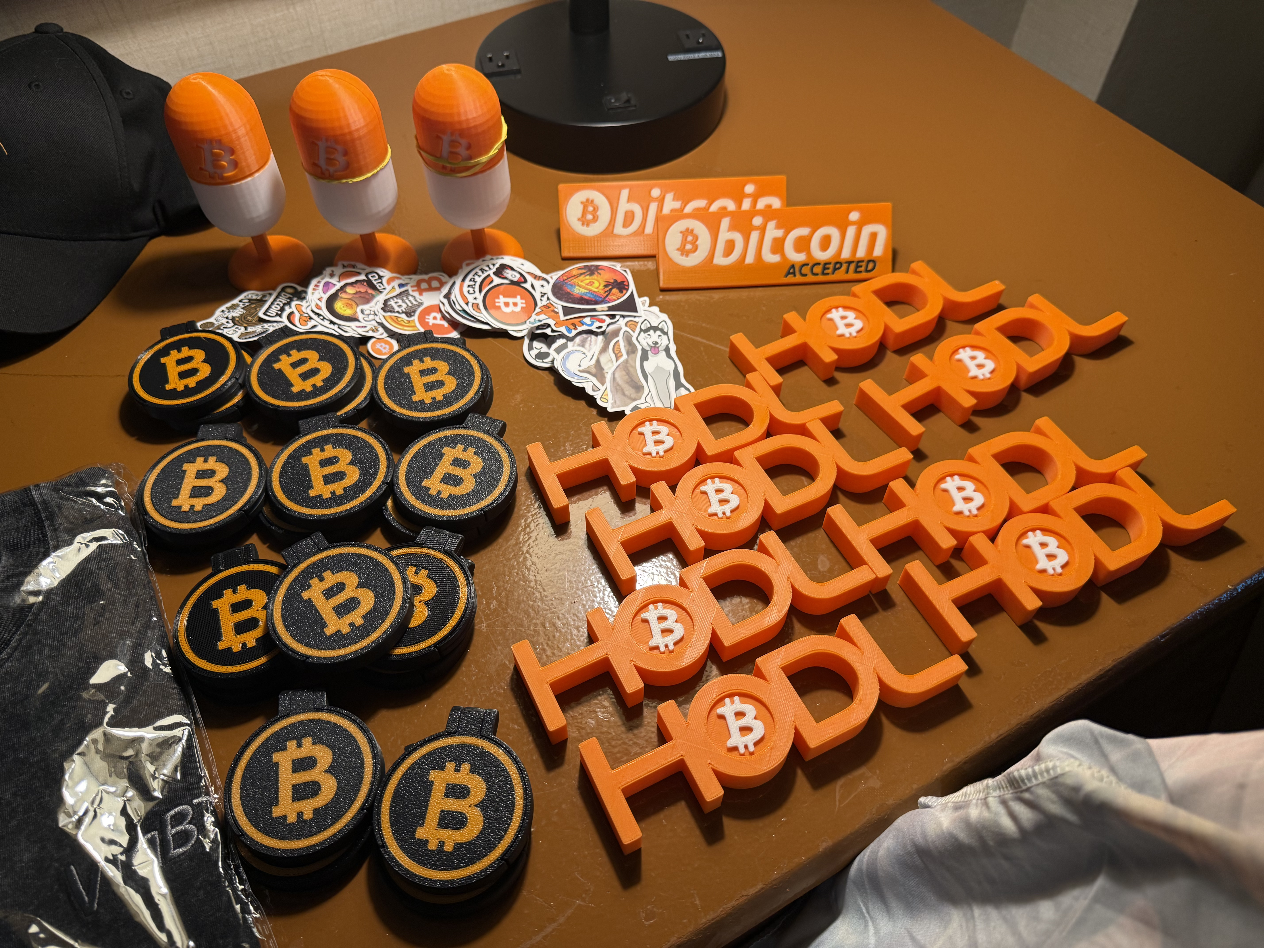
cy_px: 474
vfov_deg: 56.8
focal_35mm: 24
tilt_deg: -52.2
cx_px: 632
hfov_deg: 71.6
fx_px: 876
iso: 125
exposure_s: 1/60
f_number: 1.78
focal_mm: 6.76
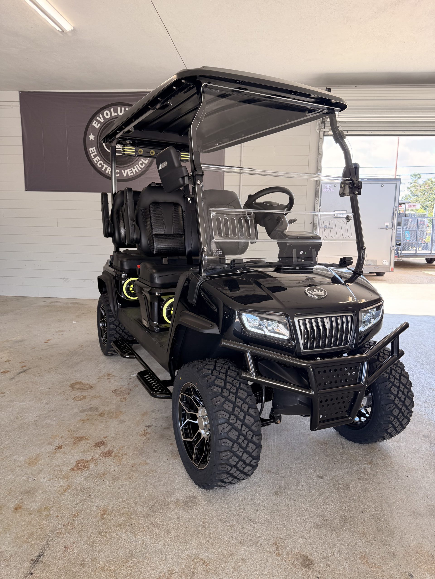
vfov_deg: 71.6
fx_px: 402
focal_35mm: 24
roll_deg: -0.9
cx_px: 218
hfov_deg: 56.8
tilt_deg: -9.3
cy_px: 290
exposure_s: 1/170
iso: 80
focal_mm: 6.76
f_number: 1.78
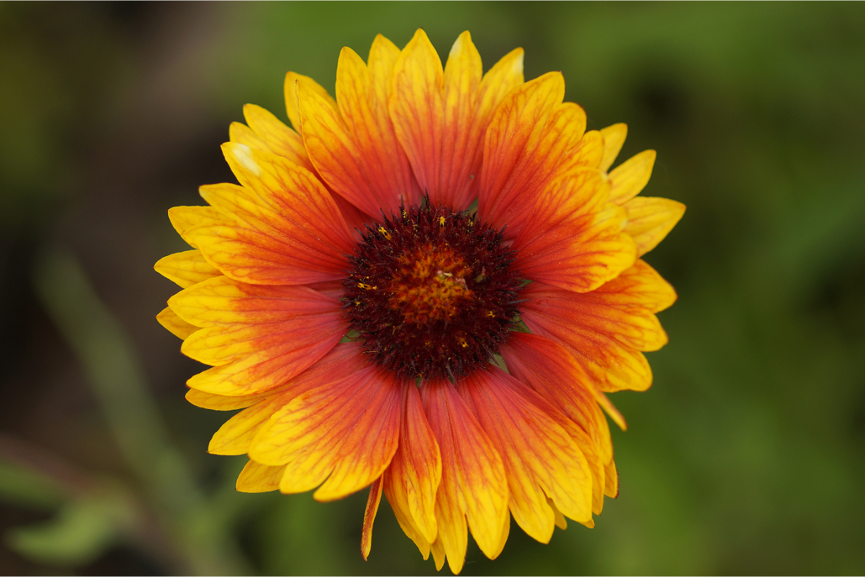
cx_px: 432
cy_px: 288
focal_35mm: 150
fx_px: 3604
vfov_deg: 9.1
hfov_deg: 13.7
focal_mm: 100
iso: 125
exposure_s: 1/160
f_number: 2.8
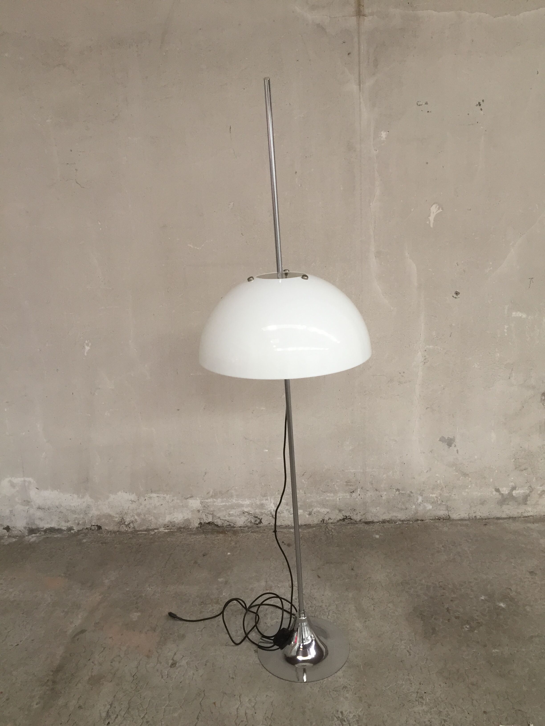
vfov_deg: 61.7
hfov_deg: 48.2
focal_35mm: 29
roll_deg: +3.8
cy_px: 363
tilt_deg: -13.6
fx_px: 609
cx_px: 272
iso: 100
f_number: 2.2
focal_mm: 4.15
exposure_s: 1/33
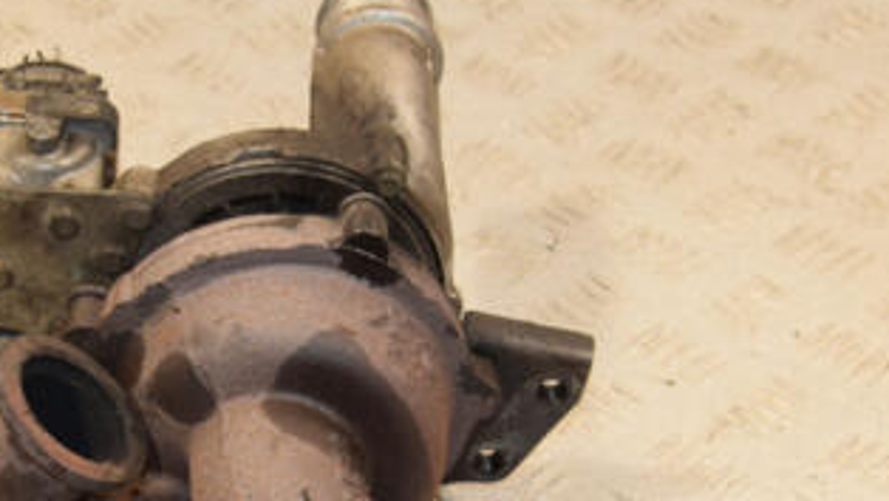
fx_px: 2264
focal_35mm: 96
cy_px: 365
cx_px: 241
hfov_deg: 22.0
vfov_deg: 12.6
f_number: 7.1
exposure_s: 1/200
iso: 800
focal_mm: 32
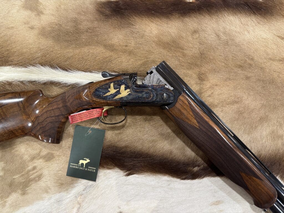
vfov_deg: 53.1
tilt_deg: -83.6
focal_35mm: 26
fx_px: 213
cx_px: 142
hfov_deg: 67.3
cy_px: 106
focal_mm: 5.96
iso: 160
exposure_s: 1/60
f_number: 1.6
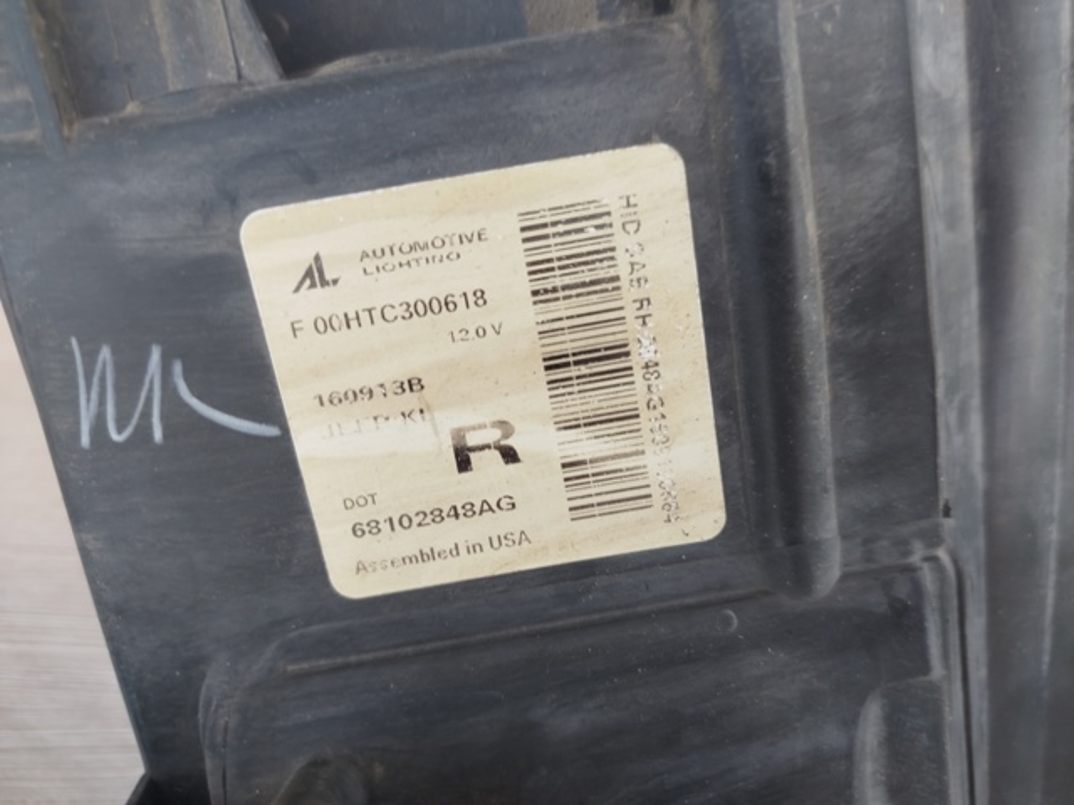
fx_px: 745
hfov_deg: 71.6
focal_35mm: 24
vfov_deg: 56.8
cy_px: 402
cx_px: 537
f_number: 1.7
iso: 80
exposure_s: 1/50
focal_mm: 5.31
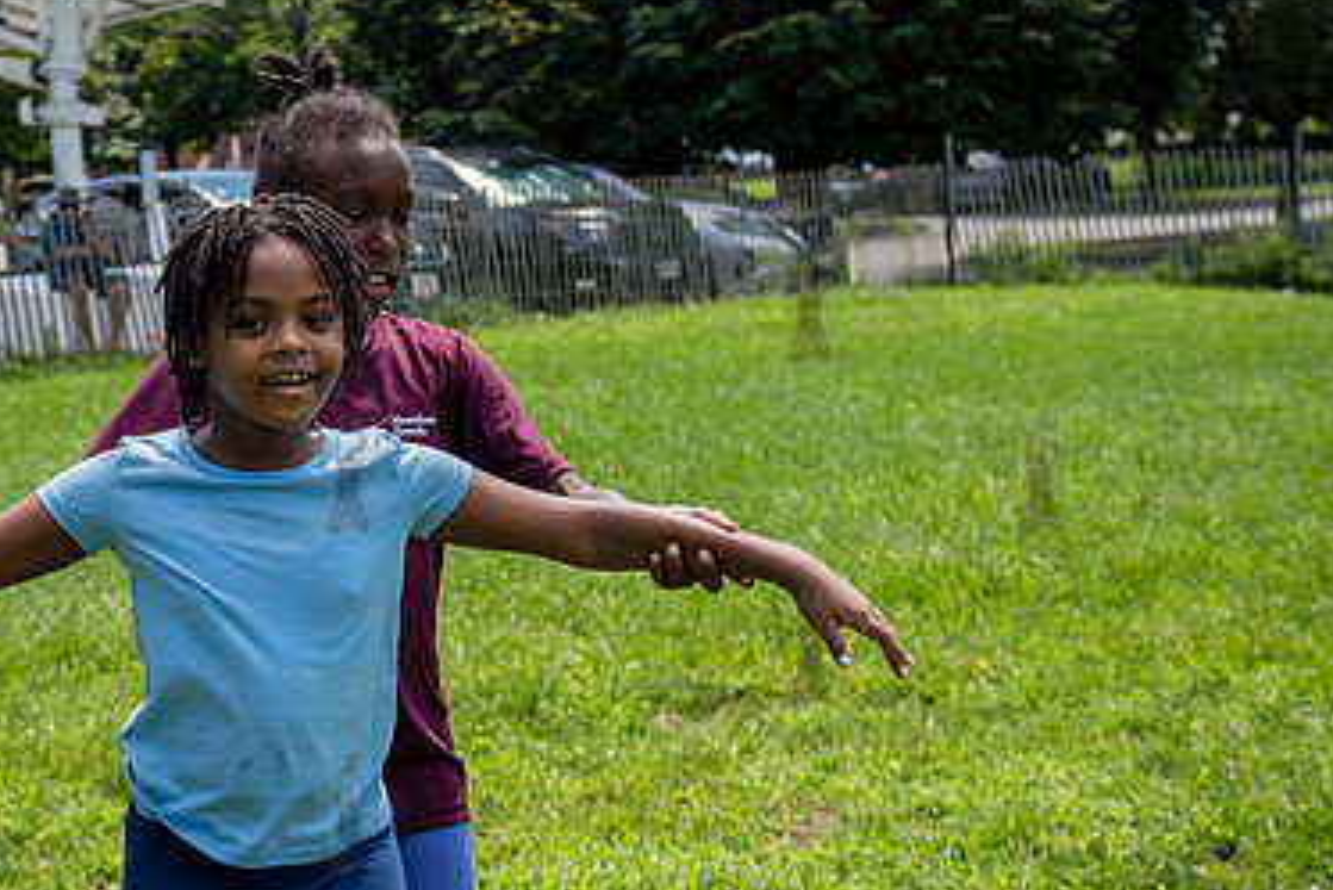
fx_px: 2963
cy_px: 557
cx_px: 120
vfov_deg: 17.1
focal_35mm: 80
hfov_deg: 24.6
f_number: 3.5
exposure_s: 1/1000
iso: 200
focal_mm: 36
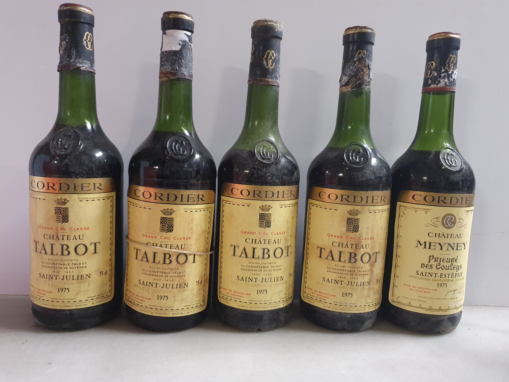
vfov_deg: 53.1
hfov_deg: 67.3
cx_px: 254
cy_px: 191
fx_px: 382
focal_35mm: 26
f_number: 1.5
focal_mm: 4.32
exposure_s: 1/50
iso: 500
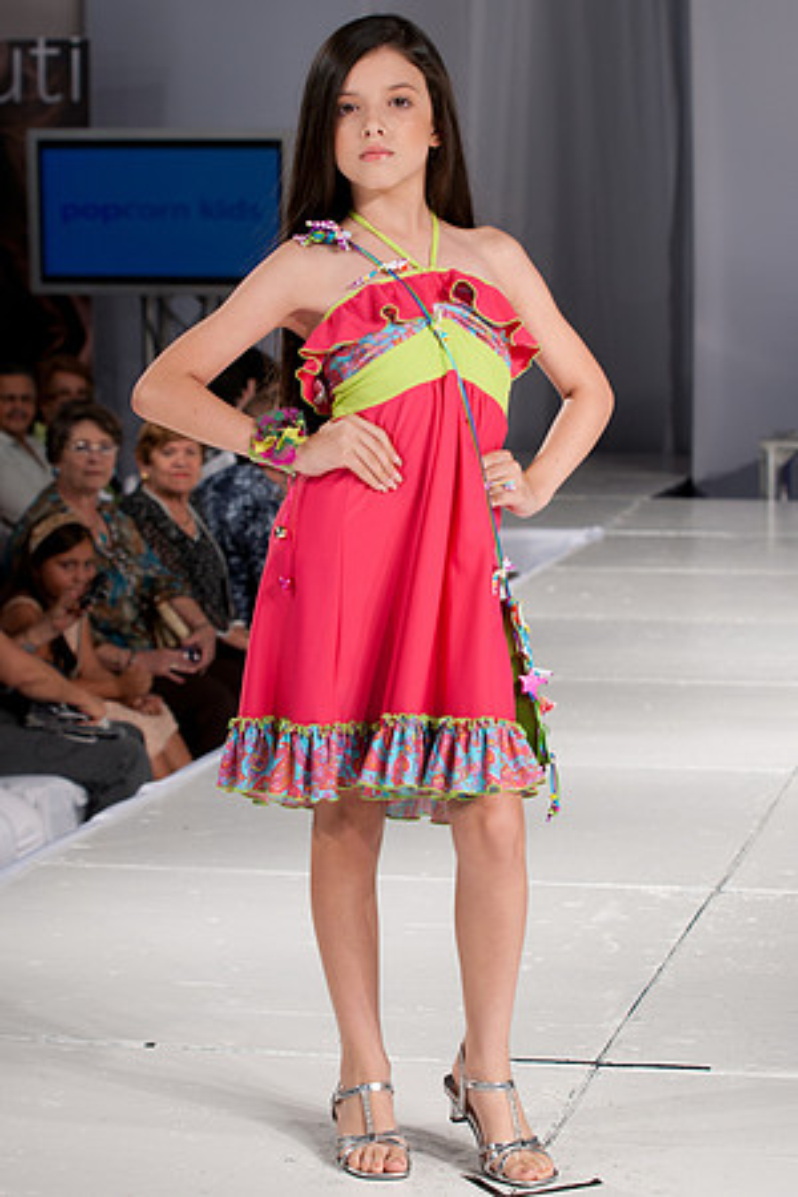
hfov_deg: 19.5
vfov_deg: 28.8
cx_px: 399
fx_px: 2327
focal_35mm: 70
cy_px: 598
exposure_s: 1/125
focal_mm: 70
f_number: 5
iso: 200
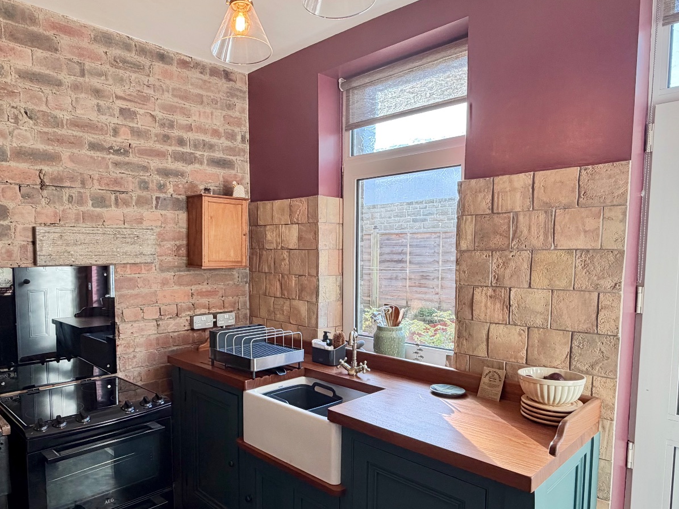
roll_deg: +0.1
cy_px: 289
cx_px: 291
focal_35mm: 24
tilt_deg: -5.0
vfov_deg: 56.6
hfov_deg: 71.2
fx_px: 471
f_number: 2.2
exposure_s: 1/100
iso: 125
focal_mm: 2.22
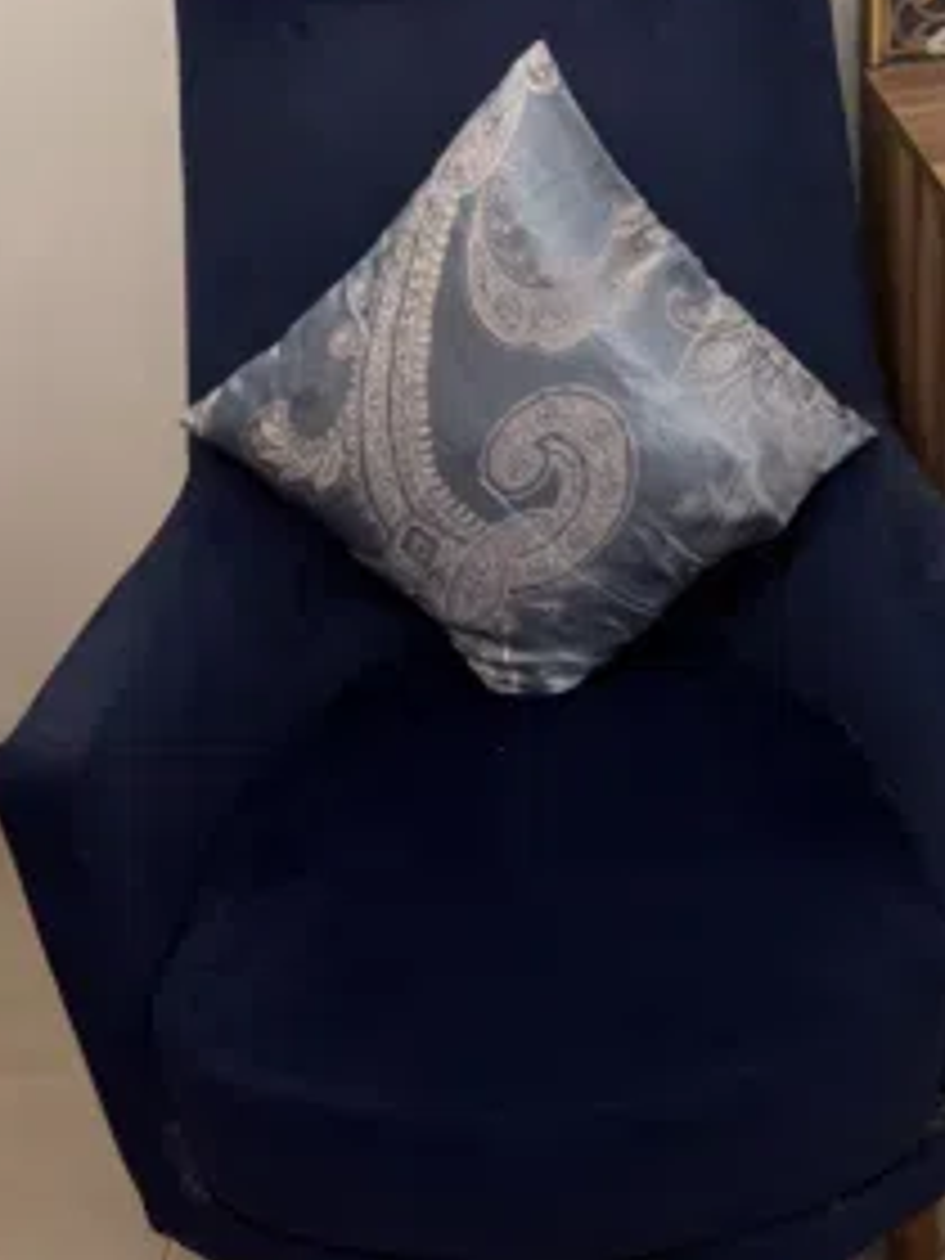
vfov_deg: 38.1
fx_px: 1820
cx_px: 585
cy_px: 544
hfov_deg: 29.0
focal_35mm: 50
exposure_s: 1/20
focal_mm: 6.76
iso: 800
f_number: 1.78
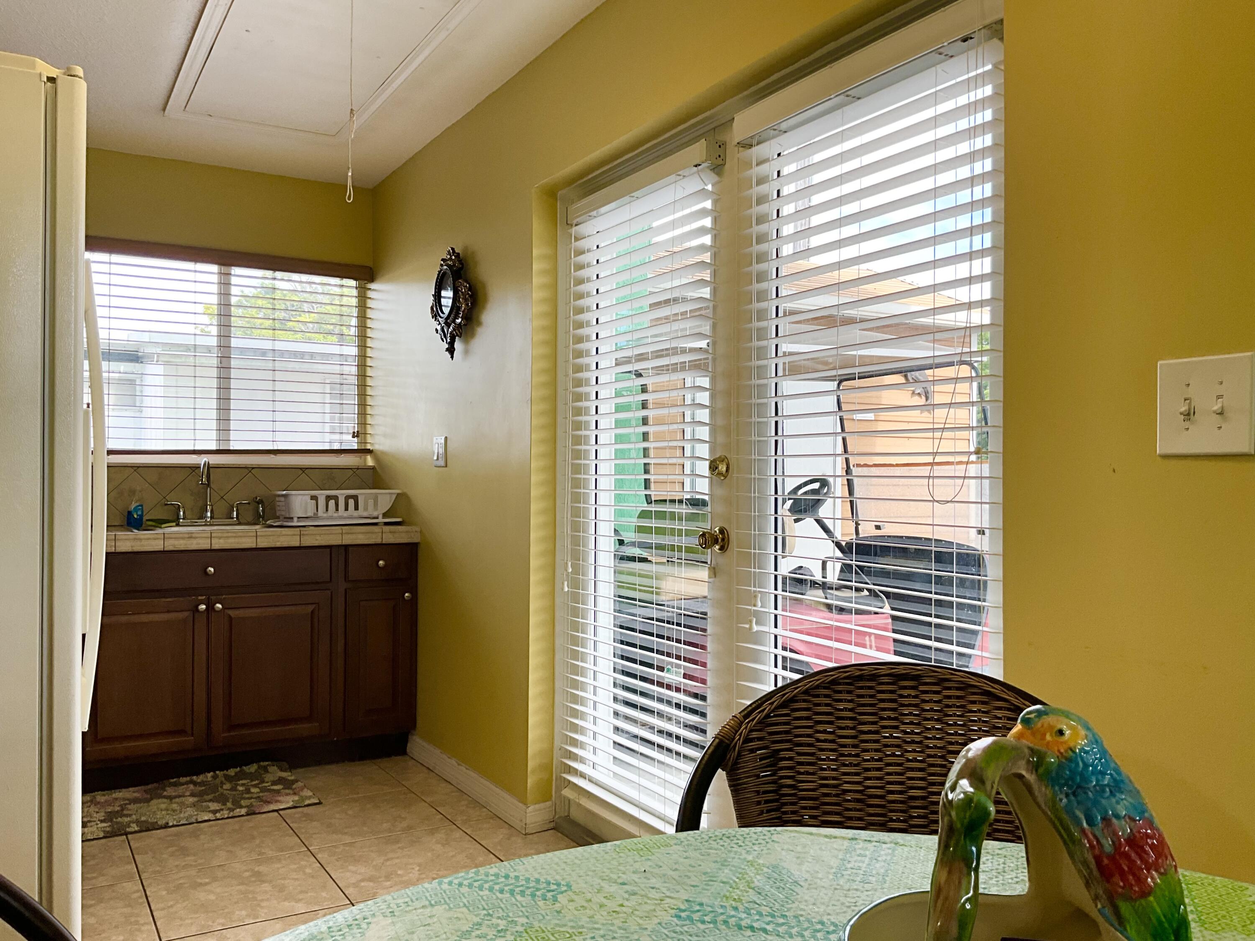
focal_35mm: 29
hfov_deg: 61.7
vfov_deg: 48.2
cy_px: 470
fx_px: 1051
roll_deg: -0.4
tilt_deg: +0.1
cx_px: 628
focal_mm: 3
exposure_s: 1/122
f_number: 1.8
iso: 32
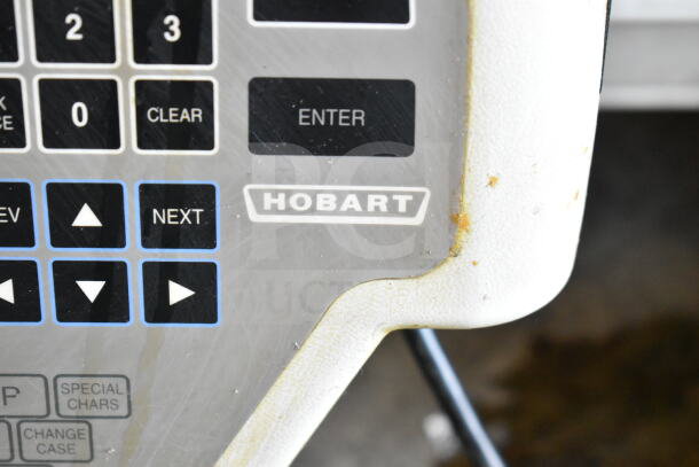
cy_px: 234
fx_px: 1602
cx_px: 350
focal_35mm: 82
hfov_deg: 24.6
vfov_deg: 16.6
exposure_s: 1/100
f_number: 5.6
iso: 5000
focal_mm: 55
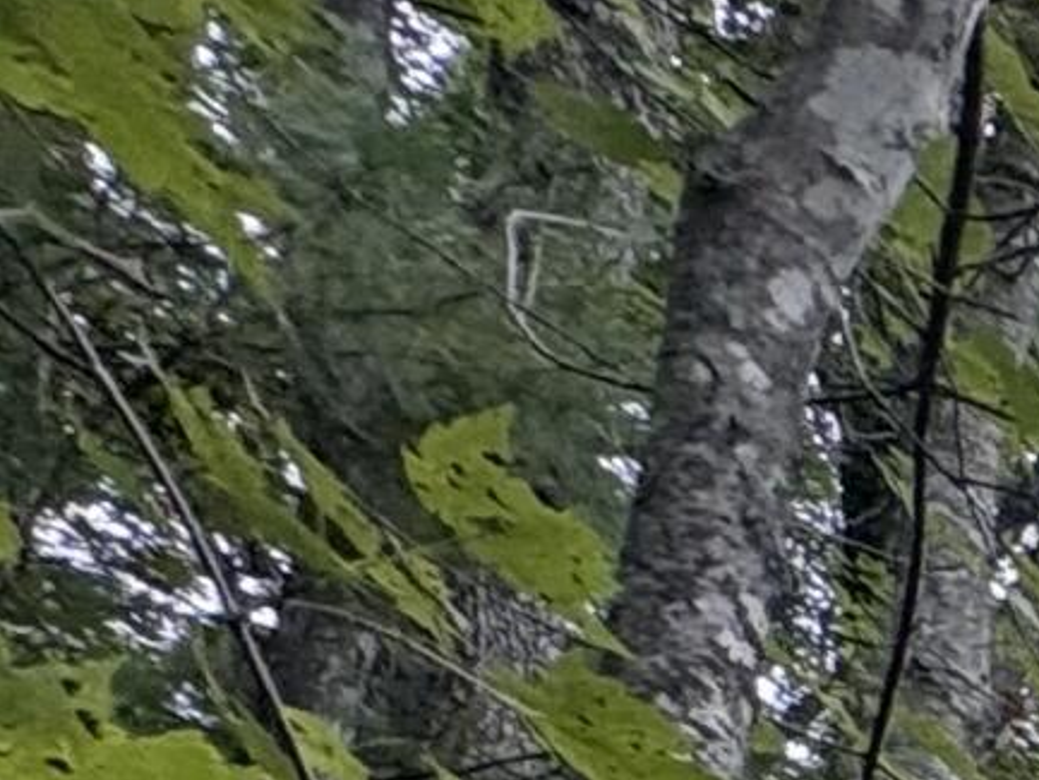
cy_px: 2448
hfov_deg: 9.7
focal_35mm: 97
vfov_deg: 10.2
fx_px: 2912
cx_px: 3597
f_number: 2.2
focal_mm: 2.22
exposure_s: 1/226
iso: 64
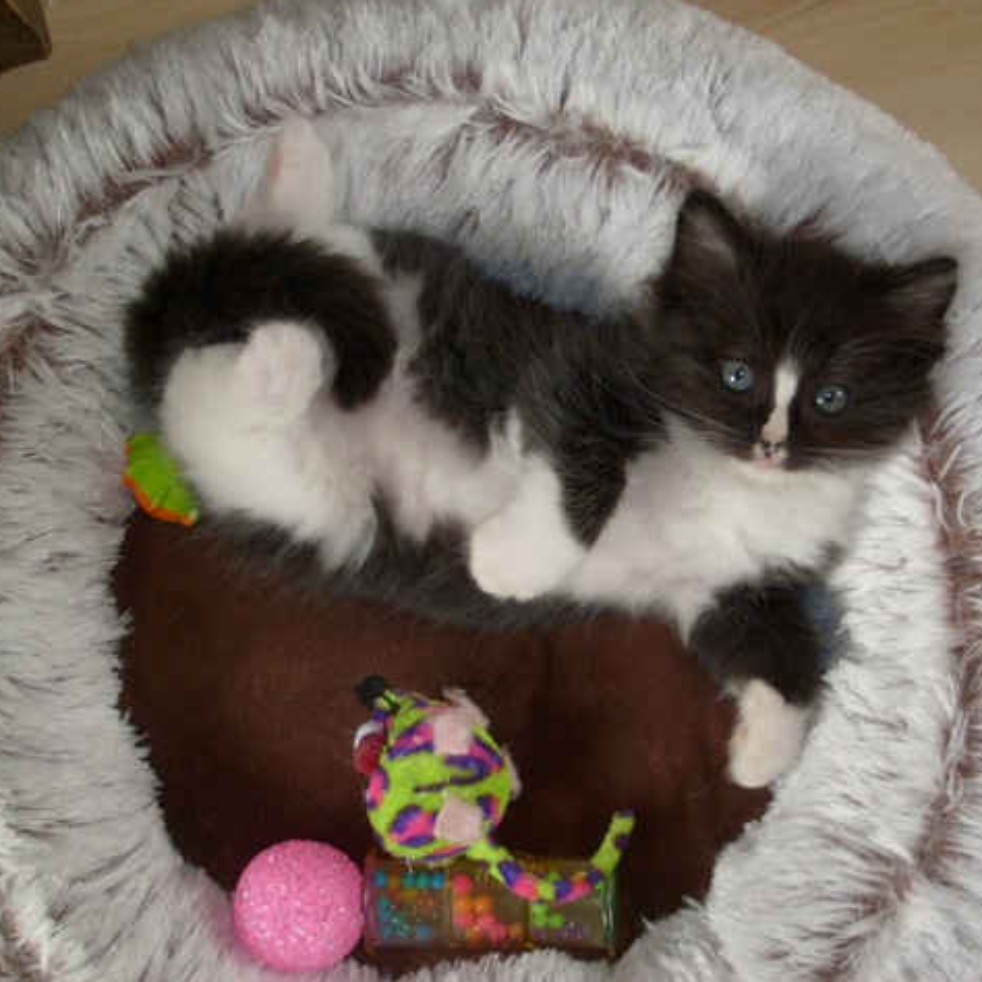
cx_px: 648
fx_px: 1990
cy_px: 491
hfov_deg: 27.6
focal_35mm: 62
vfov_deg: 27.7
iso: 100
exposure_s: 1/60
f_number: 3.3
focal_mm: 8.7
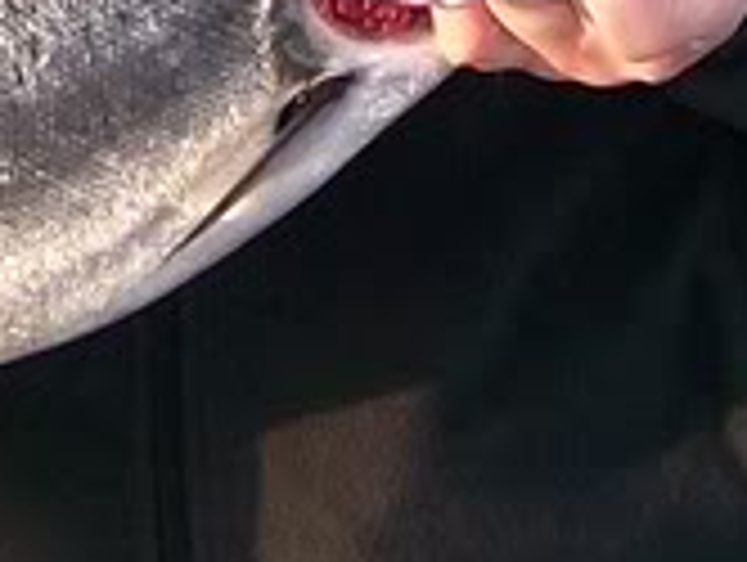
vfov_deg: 6.6
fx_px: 4798
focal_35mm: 222
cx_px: 194
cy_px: -216
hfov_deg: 8.9
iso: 80
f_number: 2.7
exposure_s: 1/322
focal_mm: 6
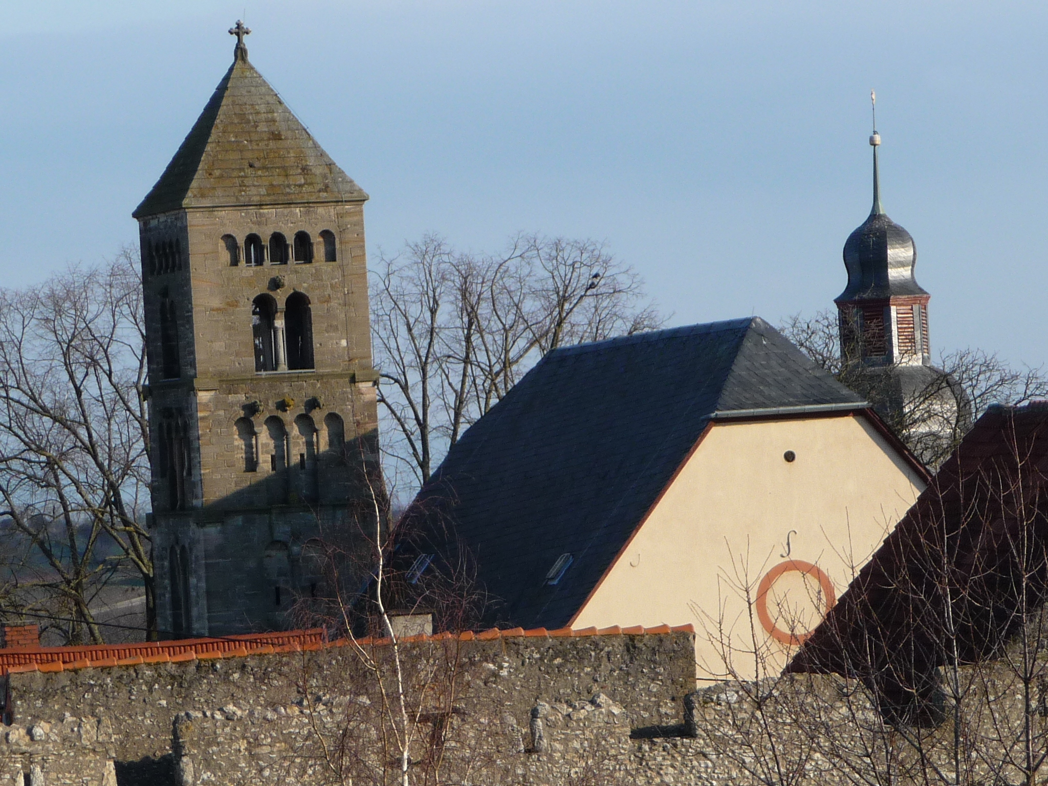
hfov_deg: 9.2
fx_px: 6509
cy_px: 393
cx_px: 524
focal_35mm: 215
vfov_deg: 6.9
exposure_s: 1/400
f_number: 4.7
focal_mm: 21.8
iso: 100
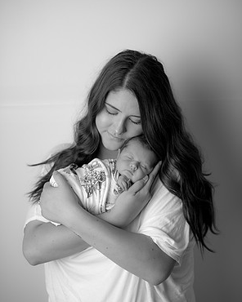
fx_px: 510
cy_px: 161
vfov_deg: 33.0
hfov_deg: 26.7
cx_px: 120
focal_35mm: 57
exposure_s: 1/200
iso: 100
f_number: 2.5
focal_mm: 50
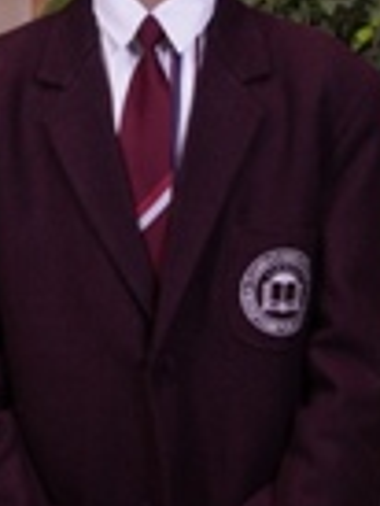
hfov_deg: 11.3
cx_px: 184
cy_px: 113
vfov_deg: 14.9
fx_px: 1929
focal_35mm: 132
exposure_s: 1/125
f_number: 5
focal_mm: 28
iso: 500
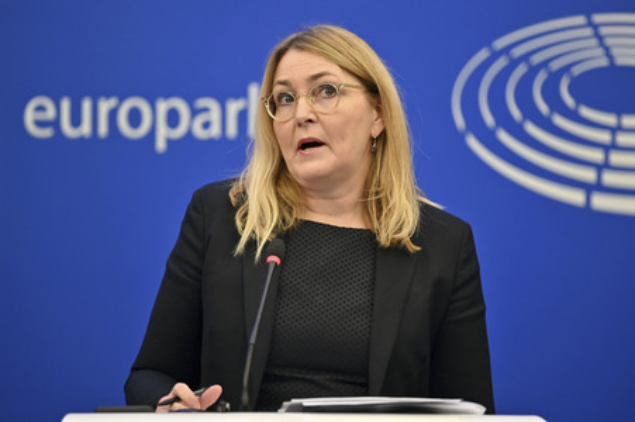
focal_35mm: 175
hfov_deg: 11.8
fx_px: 3084
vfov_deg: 7.8
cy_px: 211
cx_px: 318
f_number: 2.8
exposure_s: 1/100
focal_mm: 175
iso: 400
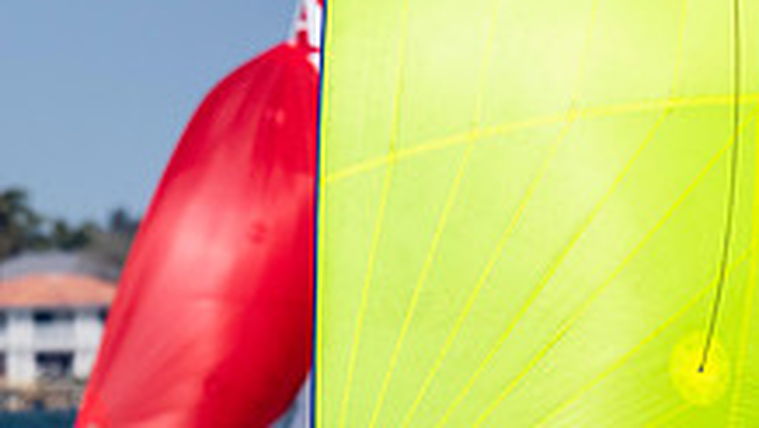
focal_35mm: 1254
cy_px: 517
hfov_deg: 1.7
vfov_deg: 1.0
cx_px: 313
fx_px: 25256
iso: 400
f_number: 5
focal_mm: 300
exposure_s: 1/4000
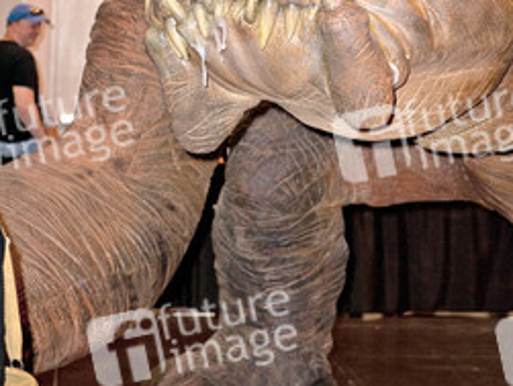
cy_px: 33
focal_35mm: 107
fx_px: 1588
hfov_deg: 18.4
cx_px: 251
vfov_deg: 13.7
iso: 640
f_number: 4
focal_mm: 70
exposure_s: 1/400
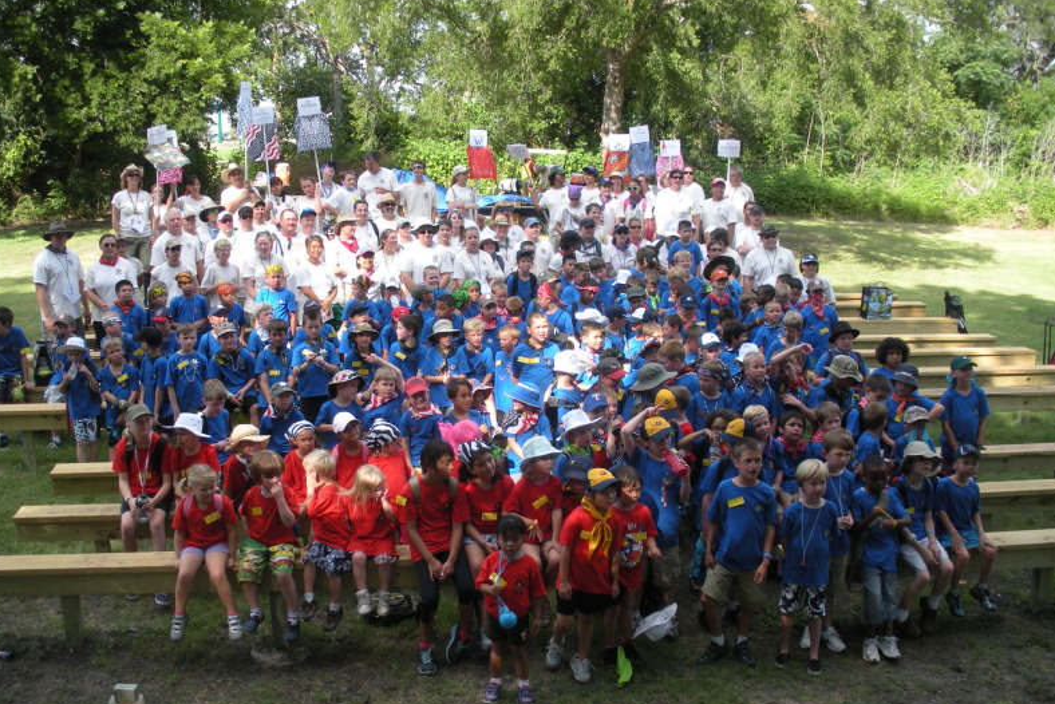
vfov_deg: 35.0
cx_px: 529
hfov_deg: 50.7
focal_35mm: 38
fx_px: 1114
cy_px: 396
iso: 64
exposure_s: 1/150
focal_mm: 6.3
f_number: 3.5
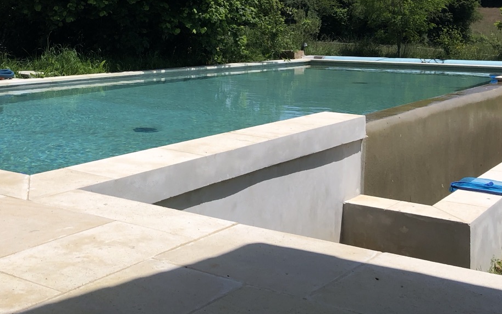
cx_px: 105
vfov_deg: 24.1
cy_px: 26
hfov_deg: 37.6
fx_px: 712
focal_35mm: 52
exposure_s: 1/3003
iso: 20
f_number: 1.8
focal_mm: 4
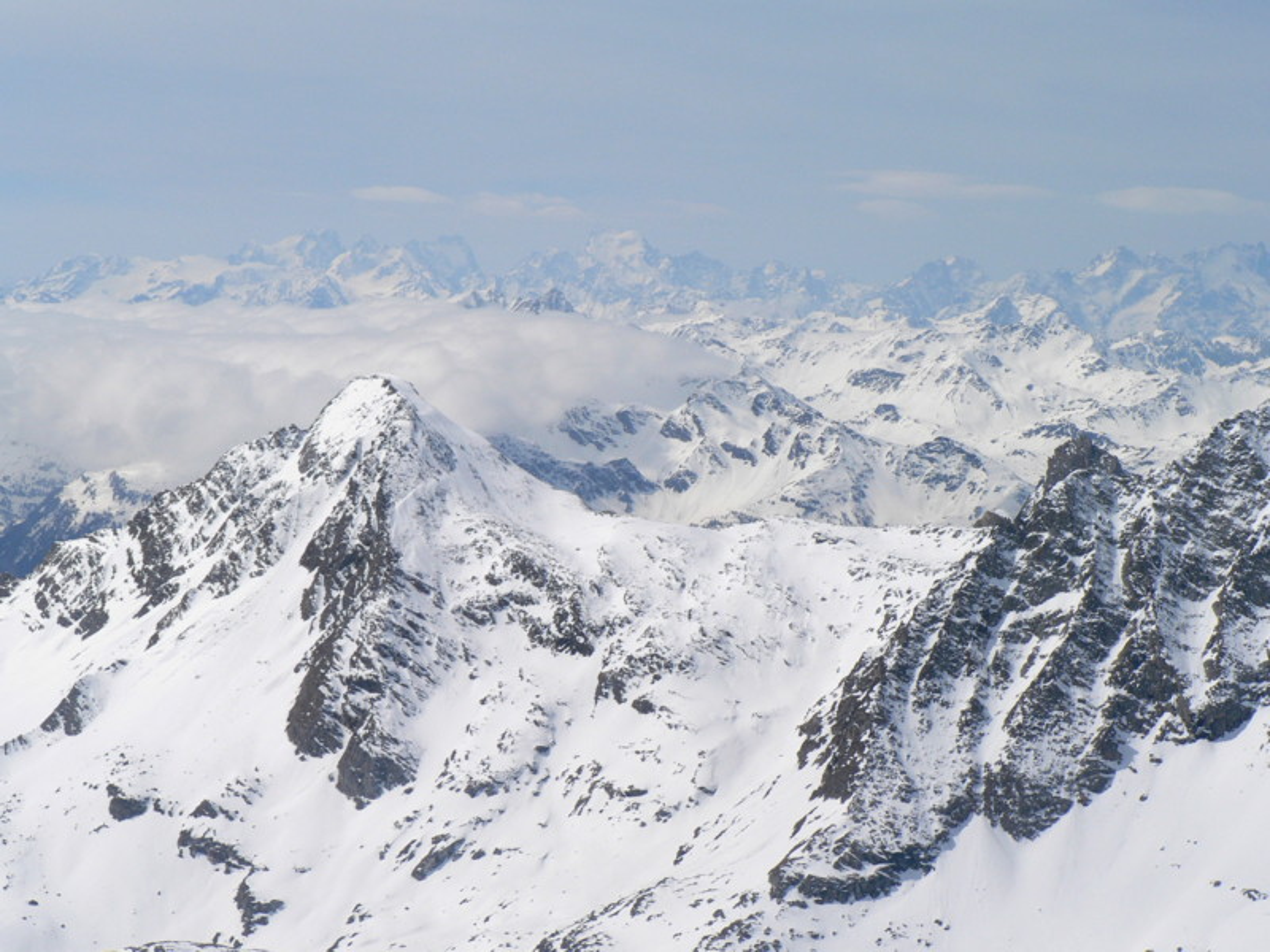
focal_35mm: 97
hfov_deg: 20.2
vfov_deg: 15.2
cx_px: 635
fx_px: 3559
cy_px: 476
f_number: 7.1
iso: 80
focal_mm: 16.2
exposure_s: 1/800
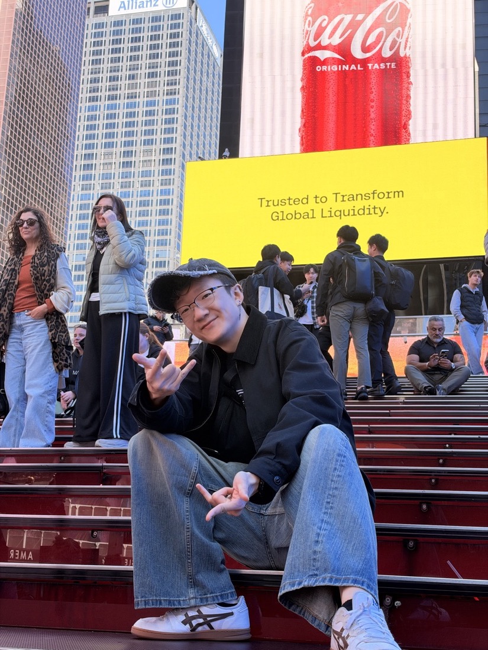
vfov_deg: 39.7
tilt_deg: +14.3
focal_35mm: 48
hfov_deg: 30.3
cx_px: 244
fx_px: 902
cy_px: 325
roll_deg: -1.3
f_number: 1.8
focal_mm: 6.93
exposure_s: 1/822
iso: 64
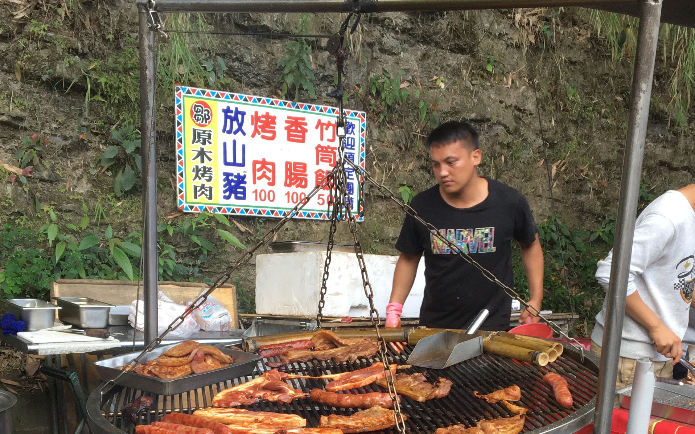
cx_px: 385
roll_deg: +0.4
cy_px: 387
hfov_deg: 36.9
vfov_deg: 23.0
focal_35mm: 55
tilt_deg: -16.0
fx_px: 1042
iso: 40
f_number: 2.2
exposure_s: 1/120
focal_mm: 4.15
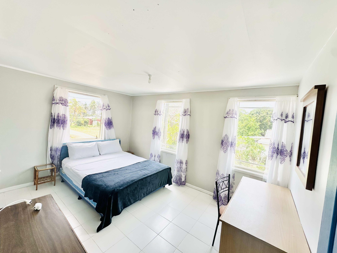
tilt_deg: -1.2
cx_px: 168
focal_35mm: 14
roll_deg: -4.1
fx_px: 136
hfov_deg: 102.1
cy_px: 126
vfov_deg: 85.7
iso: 40
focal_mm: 2.22
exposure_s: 1/342
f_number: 2.2
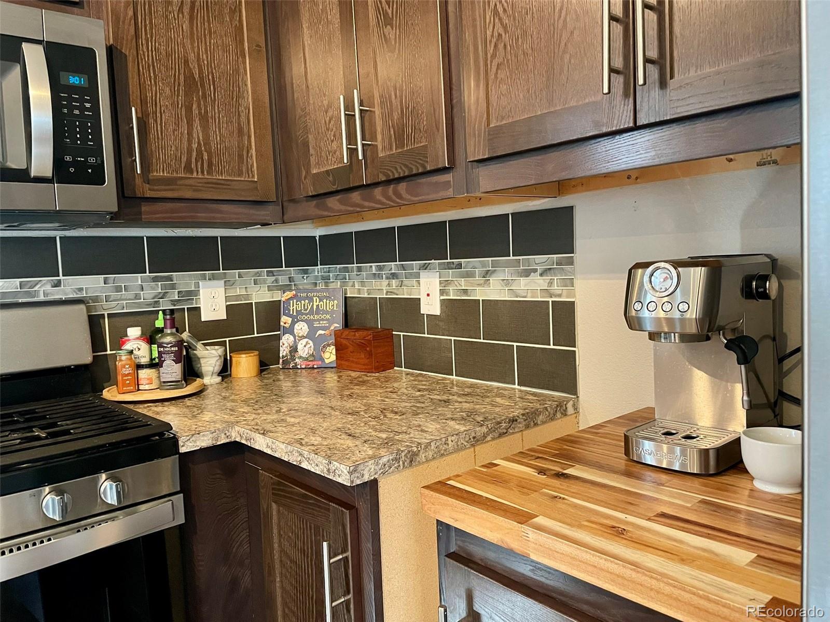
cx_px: 415
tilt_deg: -5.1
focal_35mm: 26
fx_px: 623
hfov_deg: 67.3
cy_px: 311
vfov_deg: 53.1
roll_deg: +2.7
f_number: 1.6
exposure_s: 1/48
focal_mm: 4.2
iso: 500
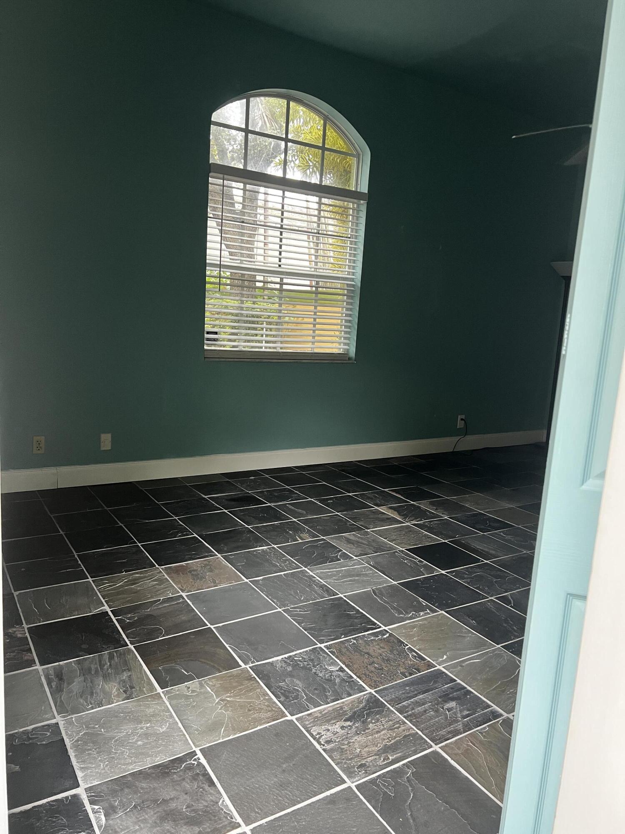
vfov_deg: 67.3
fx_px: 626
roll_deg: -4.4
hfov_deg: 53.1
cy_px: 417
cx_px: 312
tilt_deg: -9.7
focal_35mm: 26
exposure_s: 1/60
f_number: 1.5
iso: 250
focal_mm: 5.7
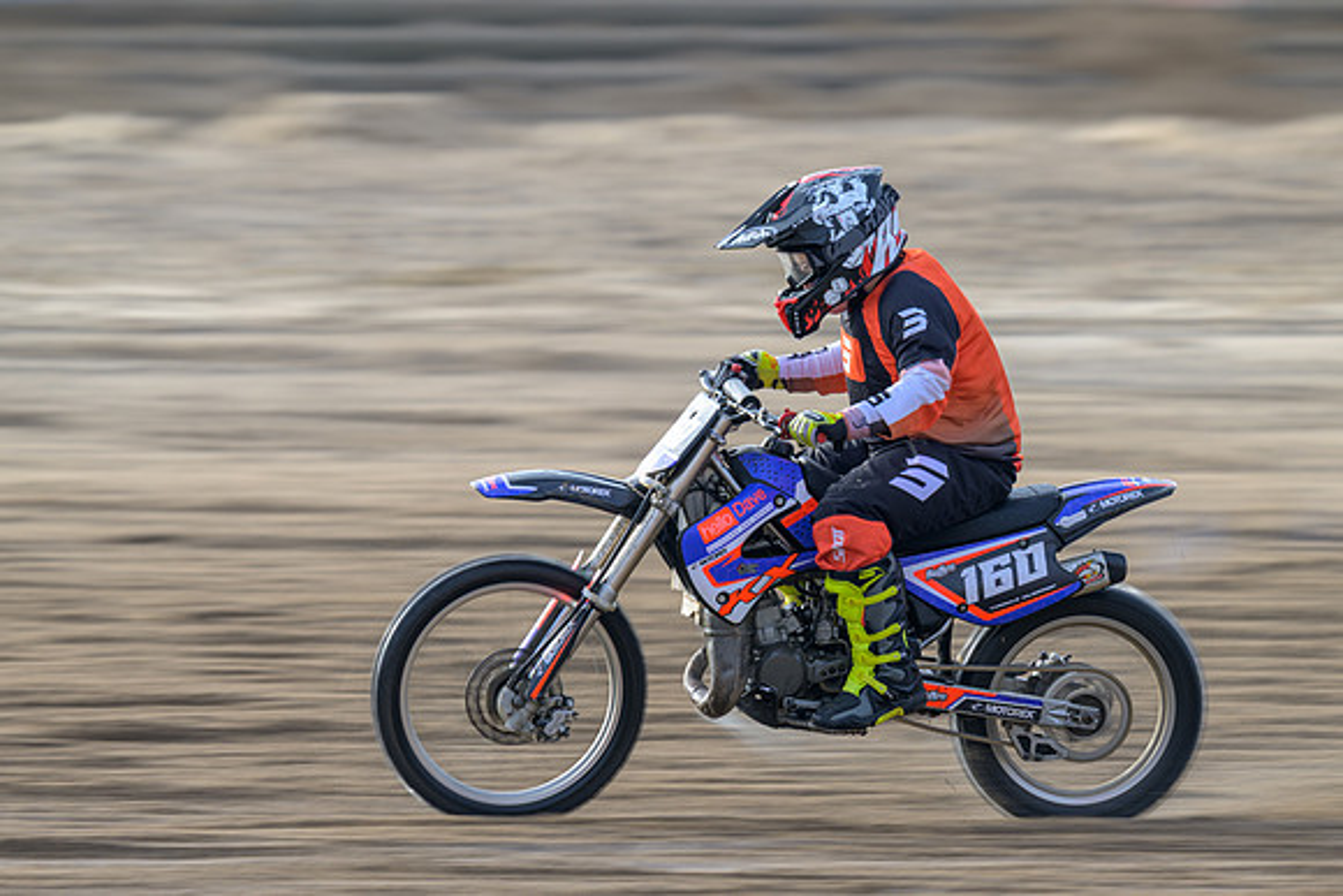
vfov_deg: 3.5
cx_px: 644
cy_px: 421
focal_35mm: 398
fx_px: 14863
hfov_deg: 5.2
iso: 72
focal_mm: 340
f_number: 8
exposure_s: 1/80
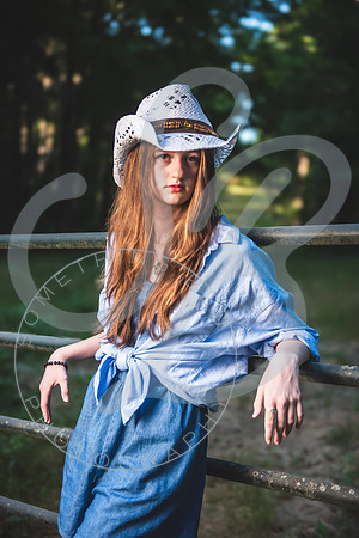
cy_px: 269
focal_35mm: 52
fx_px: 778
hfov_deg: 26.0
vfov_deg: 38.2
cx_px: 180
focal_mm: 52
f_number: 2.8
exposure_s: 1/320
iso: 100
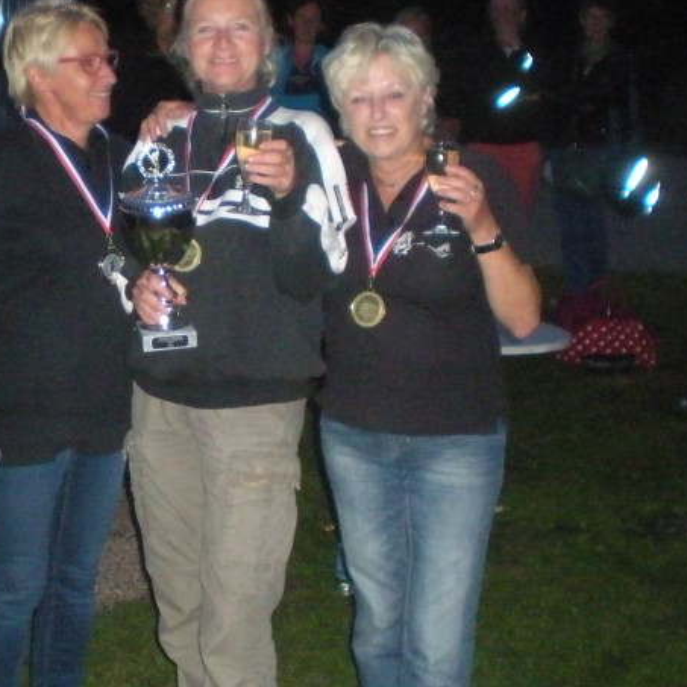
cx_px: 174
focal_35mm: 76
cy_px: 361
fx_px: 1706
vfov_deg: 22.8
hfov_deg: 22.6
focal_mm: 6.3
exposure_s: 1/60
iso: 800
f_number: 3.1
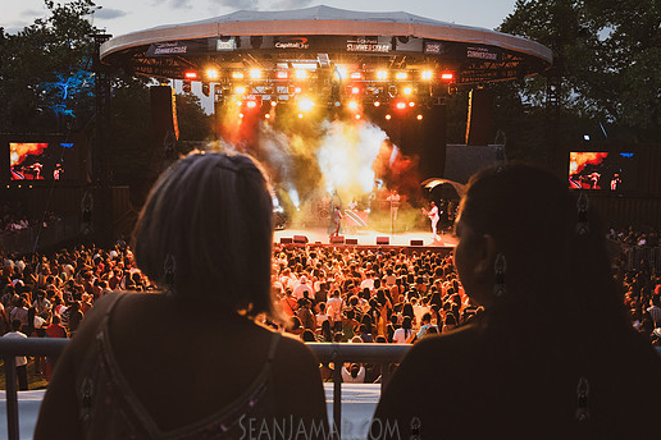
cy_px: 212
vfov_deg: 37.8
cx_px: 334
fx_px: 643
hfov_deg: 54.4
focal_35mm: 35
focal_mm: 31
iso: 6400
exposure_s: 1/250
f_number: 4.5
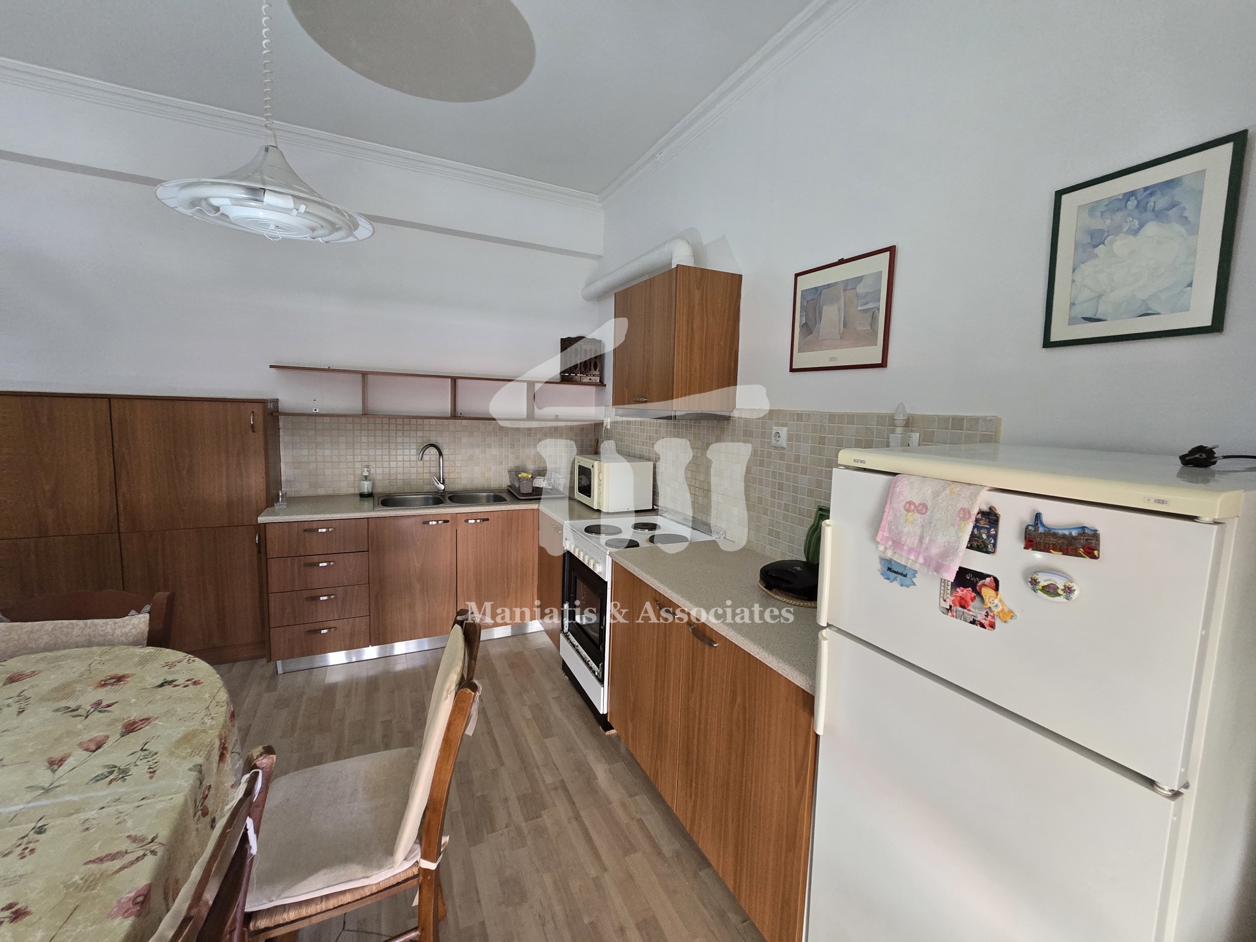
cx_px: 628
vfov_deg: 89.9
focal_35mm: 13
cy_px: 471
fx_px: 472
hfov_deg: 106.2
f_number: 2.2
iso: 500
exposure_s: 1/60
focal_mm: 2.2
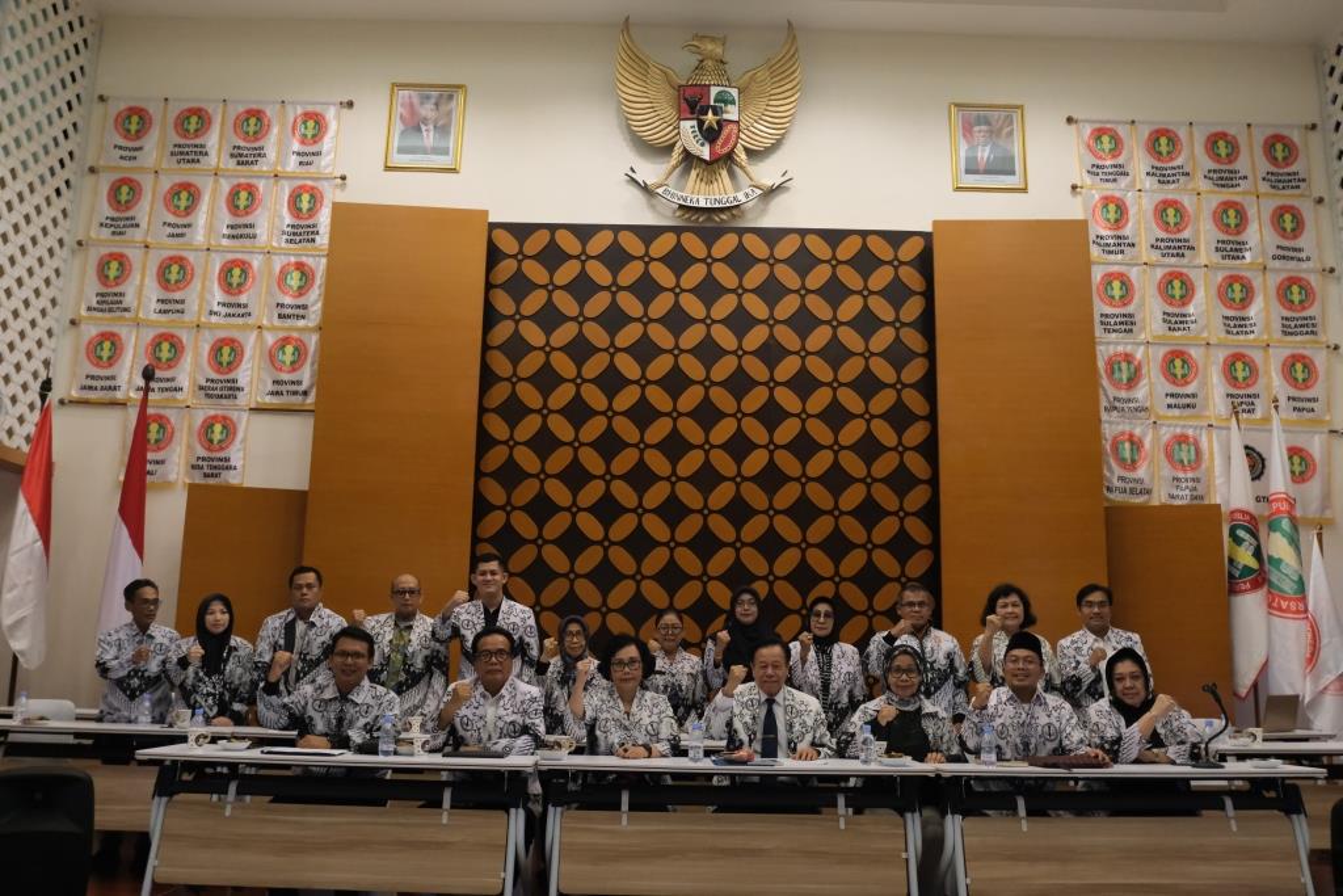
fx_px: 1119
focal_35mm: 30
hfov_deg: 61.9
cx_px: 672
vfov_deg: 43.6
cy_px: 448
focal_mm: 20.3
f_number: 4.2
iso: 4000
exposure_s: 1/100
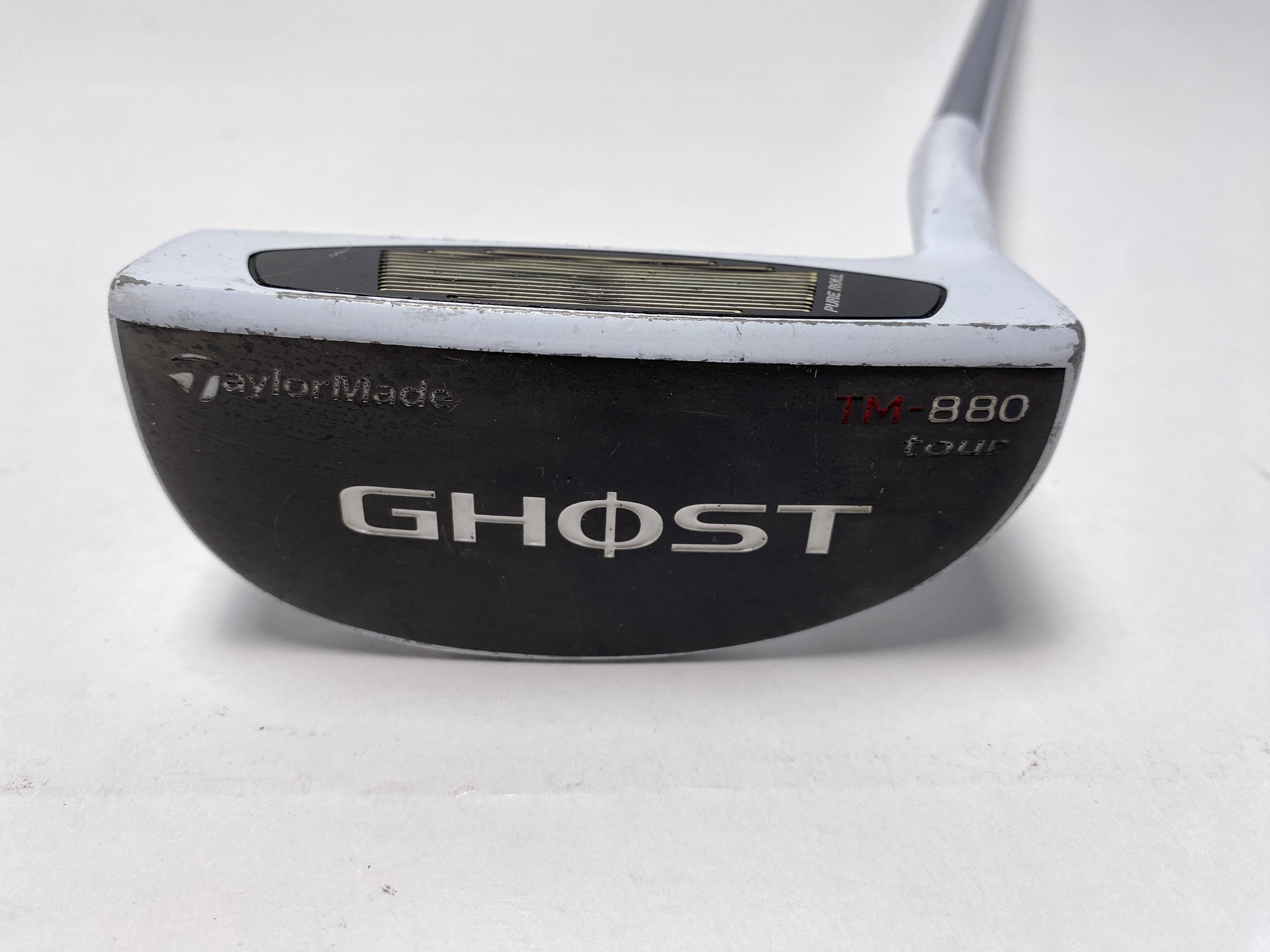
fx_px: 917
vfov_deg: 54.9
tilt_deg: -36.3
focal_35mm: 25
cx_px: 635
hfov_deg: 69.4
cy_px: 476
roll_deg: +0.4
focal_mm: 4.25
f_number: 1.8
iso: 32
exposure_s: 1/585
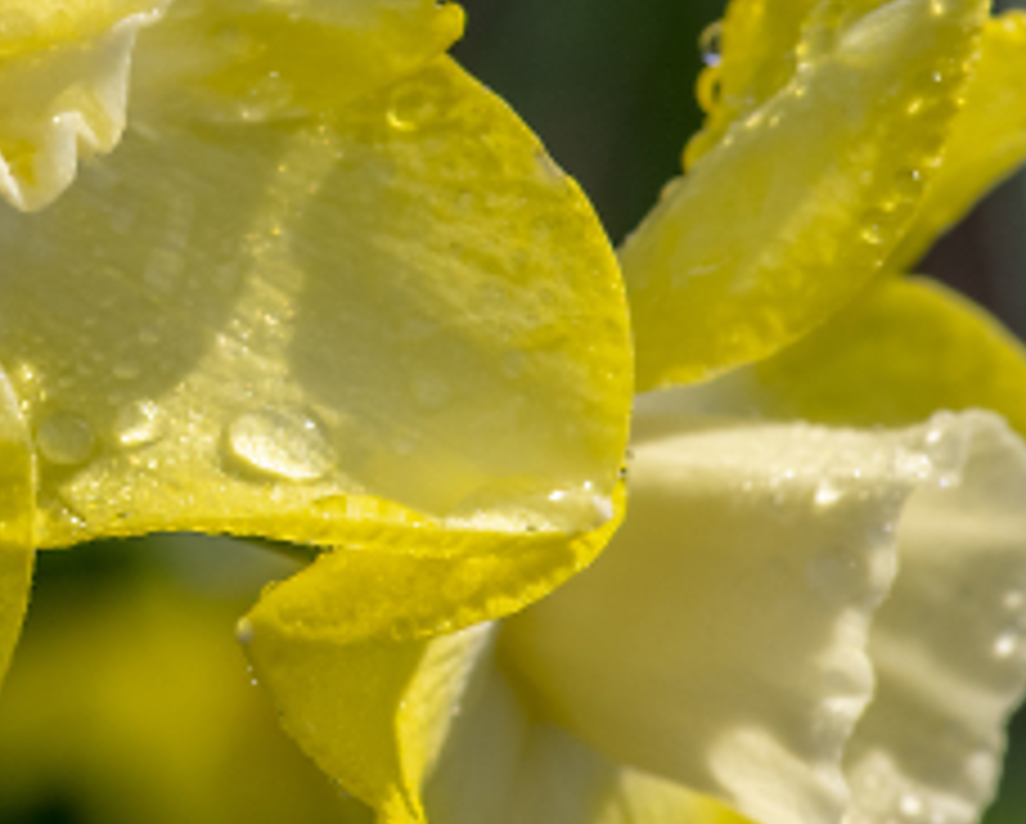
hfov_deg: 5.2
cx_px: -158
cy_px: 59
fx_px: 11250
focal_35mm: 370
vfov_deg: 4.2
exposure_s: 1/200
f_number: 11
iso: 500
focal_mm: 100
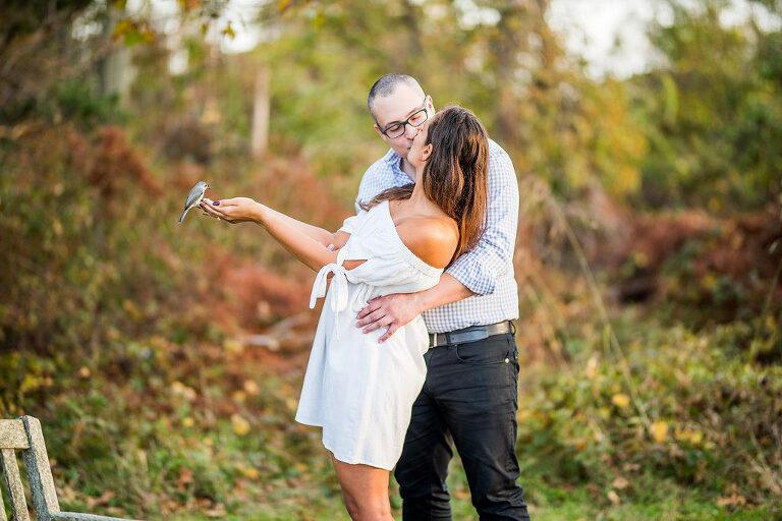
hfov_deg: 23.9
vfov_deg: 16.1
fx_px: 1846
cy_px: 260
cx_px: 391
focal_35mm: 85
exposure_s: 1/800
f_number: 1.4
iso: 160
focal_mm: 85
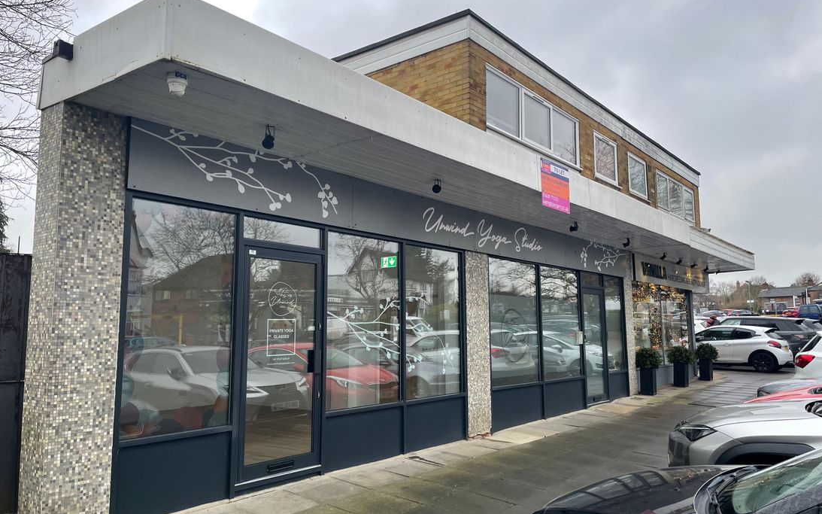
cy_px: 251
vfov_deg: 44.5
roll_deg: +0.6
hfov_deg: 66.5
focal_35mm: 28
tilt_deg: +8.4
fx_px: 627
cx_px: 405
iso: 50
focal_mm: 4.2
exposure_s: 1/121
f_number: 1.6
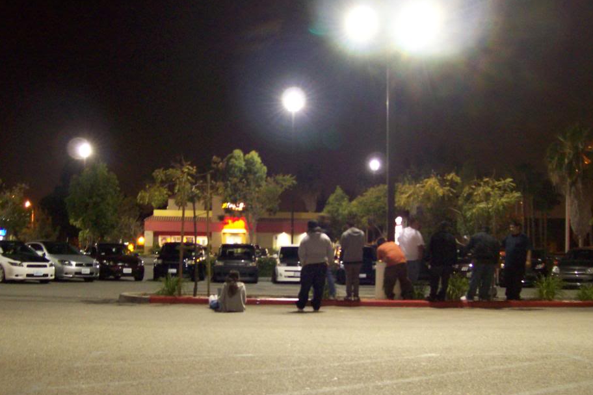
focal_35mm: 42
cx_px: 308
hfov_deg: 46.4
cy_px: 236
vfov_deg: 31.8
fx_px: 692
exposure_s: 1/3.04
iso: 200
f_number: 2.7
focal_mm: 6
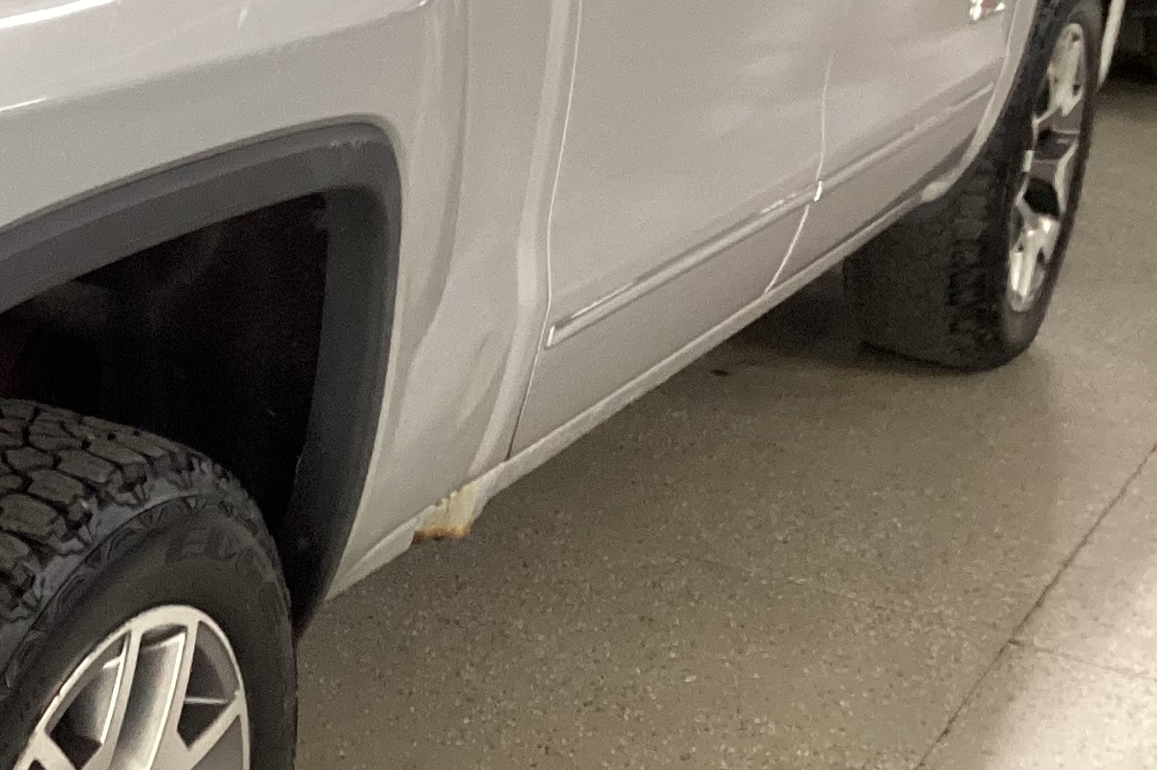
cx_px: -204
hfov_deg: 21.8
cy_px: 184
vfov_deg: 15.6
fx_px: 2795
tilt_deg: -18.0
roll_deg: -2.9
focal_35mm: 87
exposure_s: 1/60
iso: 250
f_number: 2.4
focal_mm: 3.3
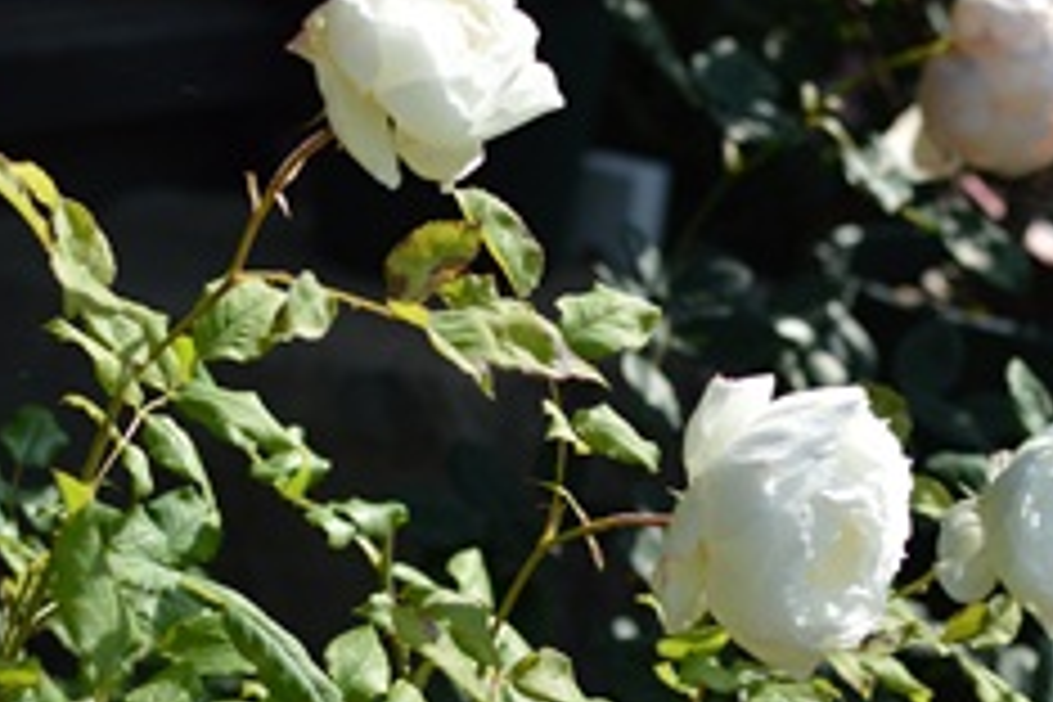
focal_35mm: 112
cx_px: 562
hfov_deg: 18.2
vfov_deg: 12.2
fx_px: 3278
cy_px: 598
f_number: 4
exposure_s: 1/640
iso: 100
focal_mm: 35
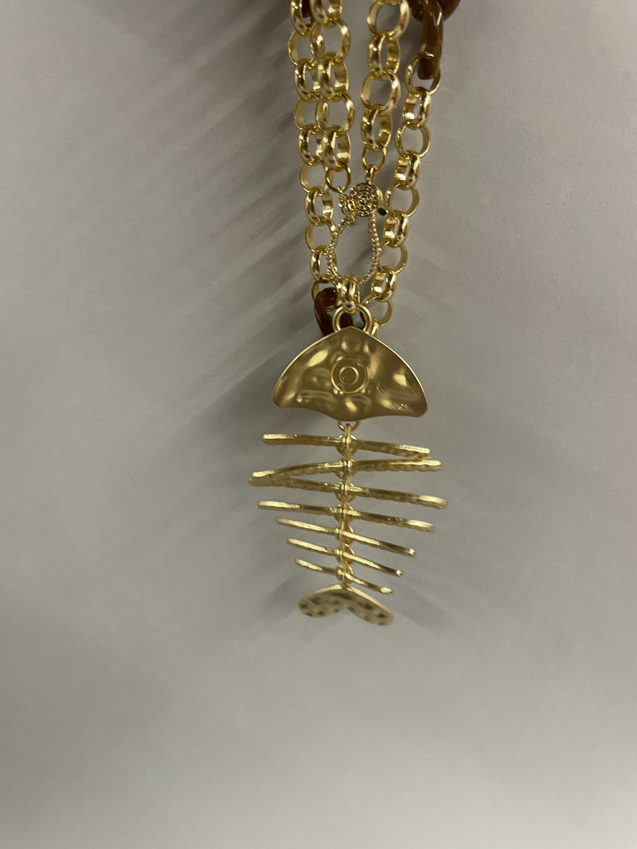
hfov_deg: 53.1
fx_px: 638
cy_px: 424
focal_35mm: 26
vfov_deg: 67.3
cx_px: 318
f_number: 1.6
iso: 100
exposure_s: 1/50
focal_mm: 4.2
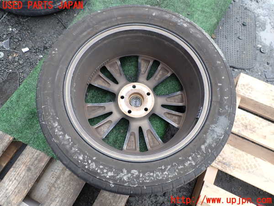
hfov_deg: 69.4
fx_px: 198
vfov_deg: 54.9
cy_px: 103
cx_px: 137
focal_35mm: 25
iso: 100
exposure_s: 1/80
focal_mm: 4.5
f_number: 2.8
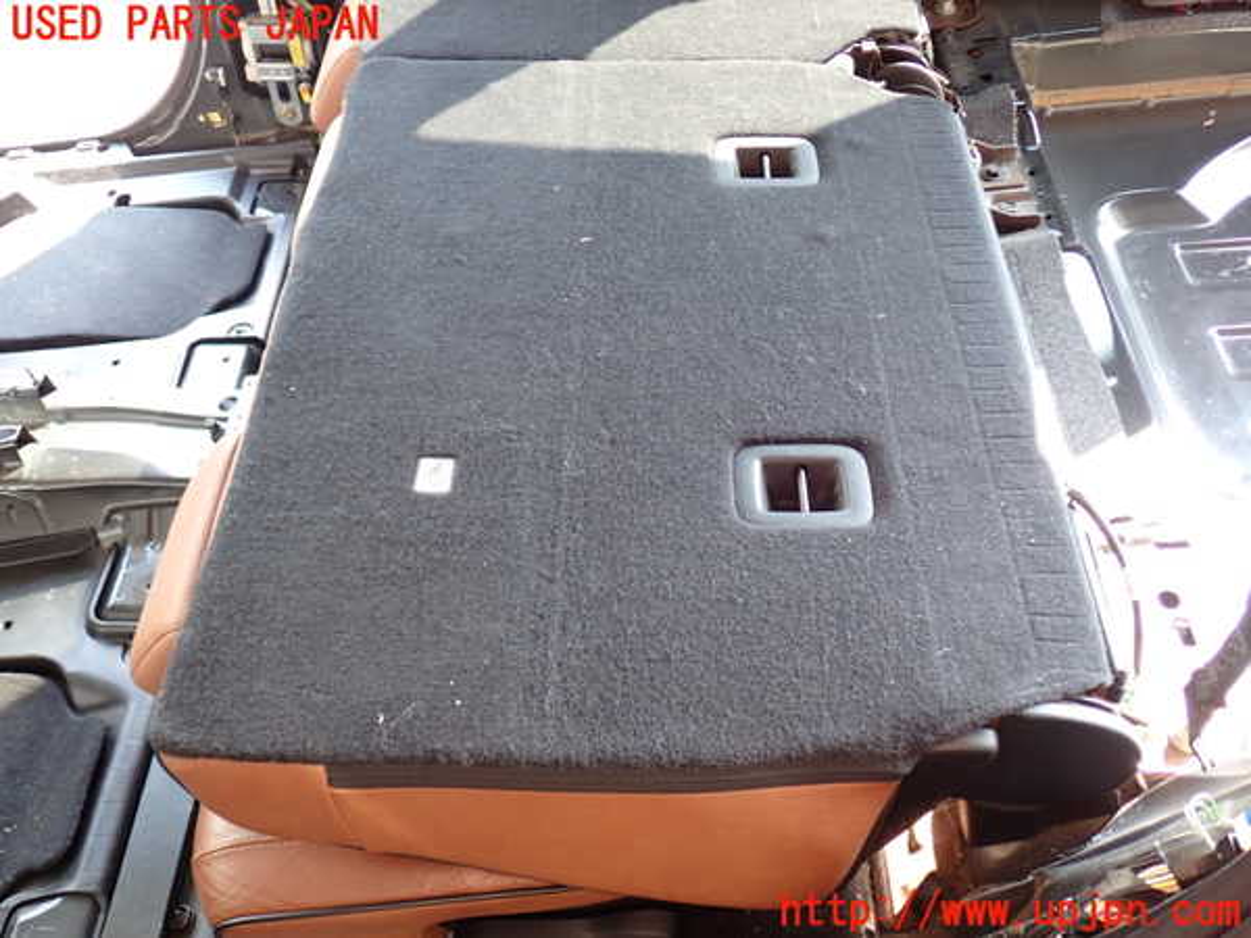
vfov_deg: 44.2
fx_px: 1156
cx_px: 626
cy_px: 469
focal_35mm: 32
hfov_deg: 56.8
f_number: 2.4
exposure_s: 1/40
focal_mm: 5.79
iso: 200
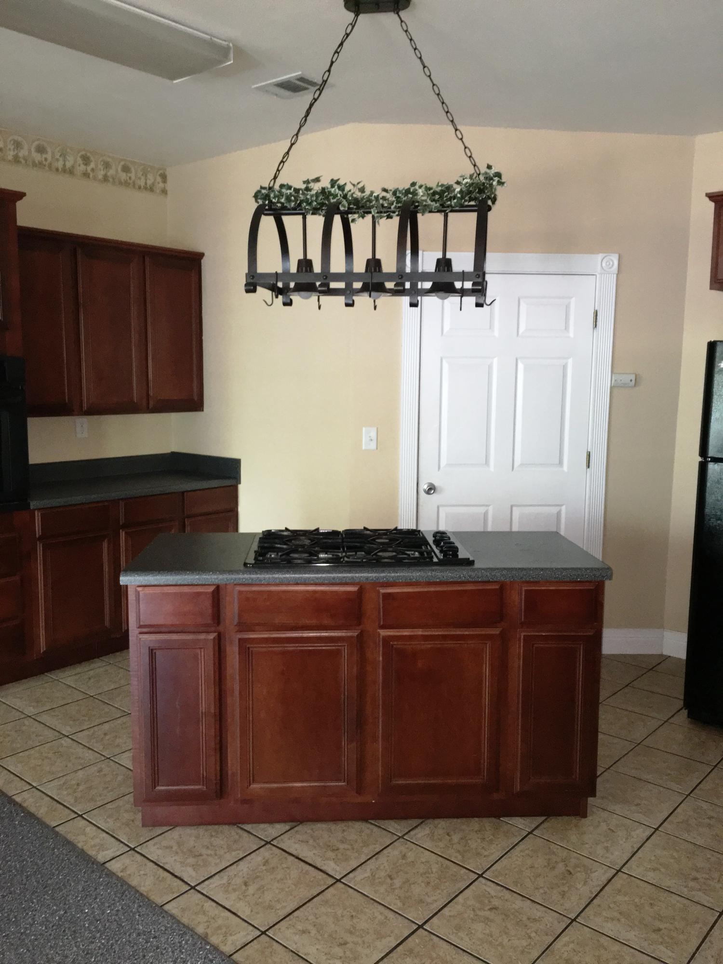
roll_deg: -0.6
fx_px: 808
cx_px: 362
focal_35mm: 29
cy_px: 482
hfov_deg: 48.2
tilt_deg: -7.6
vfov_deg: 61.7
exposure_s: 1/16
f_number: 2.2
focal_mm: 4.15
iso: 160
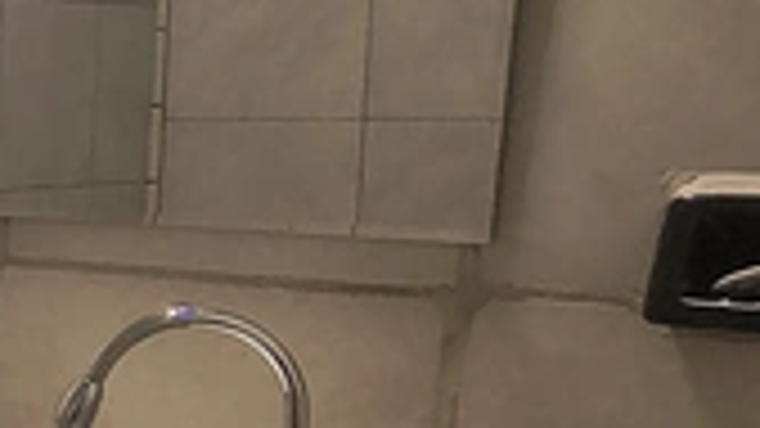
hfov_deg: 18.6
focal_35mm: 62
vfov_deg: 19.2
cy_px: 347
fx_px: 1249
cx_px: -805
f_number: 2.2
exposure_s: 1/50
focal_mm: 2.13
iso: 278
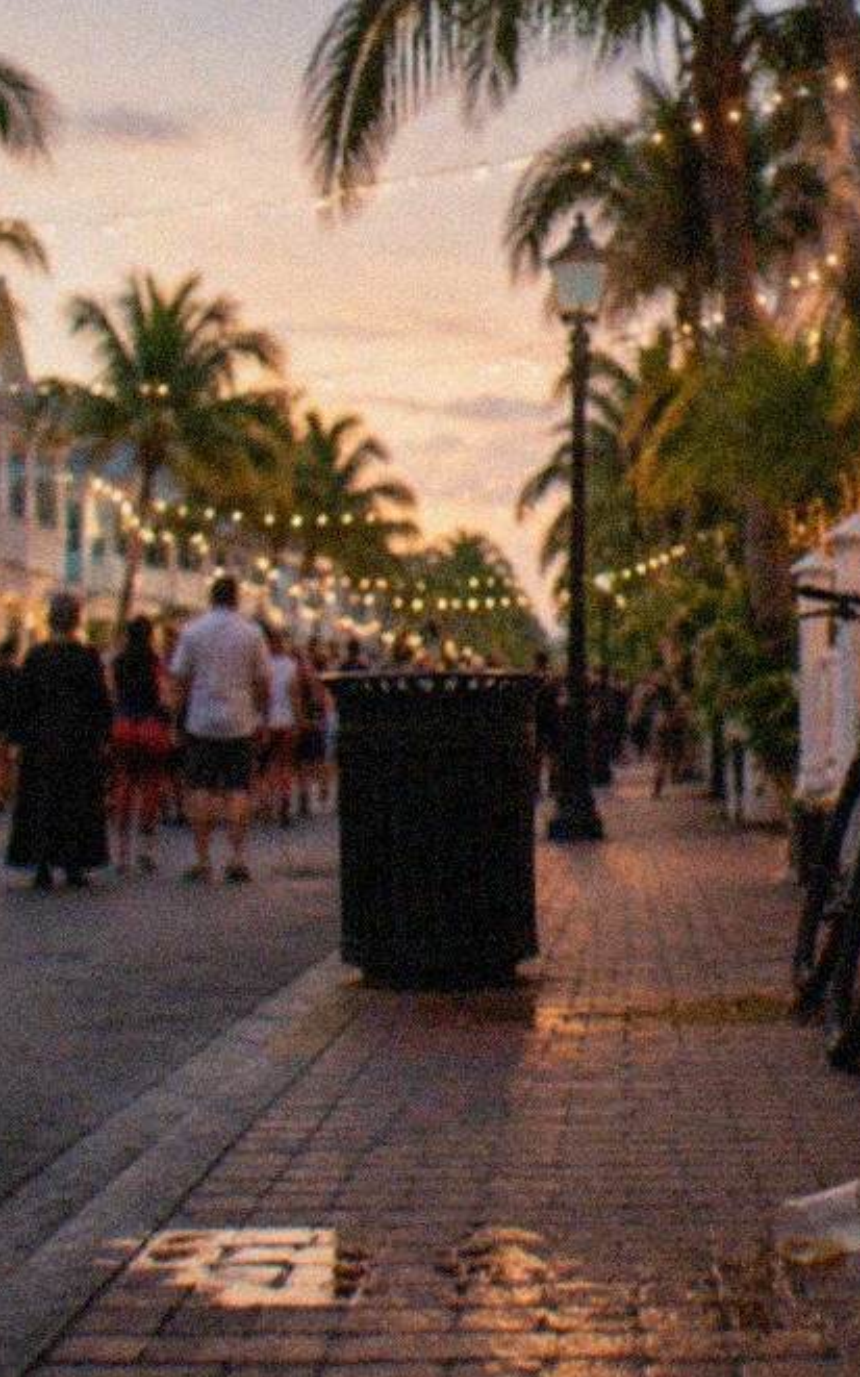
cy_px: 692
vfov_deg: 52.8
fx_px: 1388
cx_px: 600
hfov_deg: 34.0
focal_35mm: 37
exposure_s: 1/25
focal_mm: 24
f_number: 9
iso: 6400
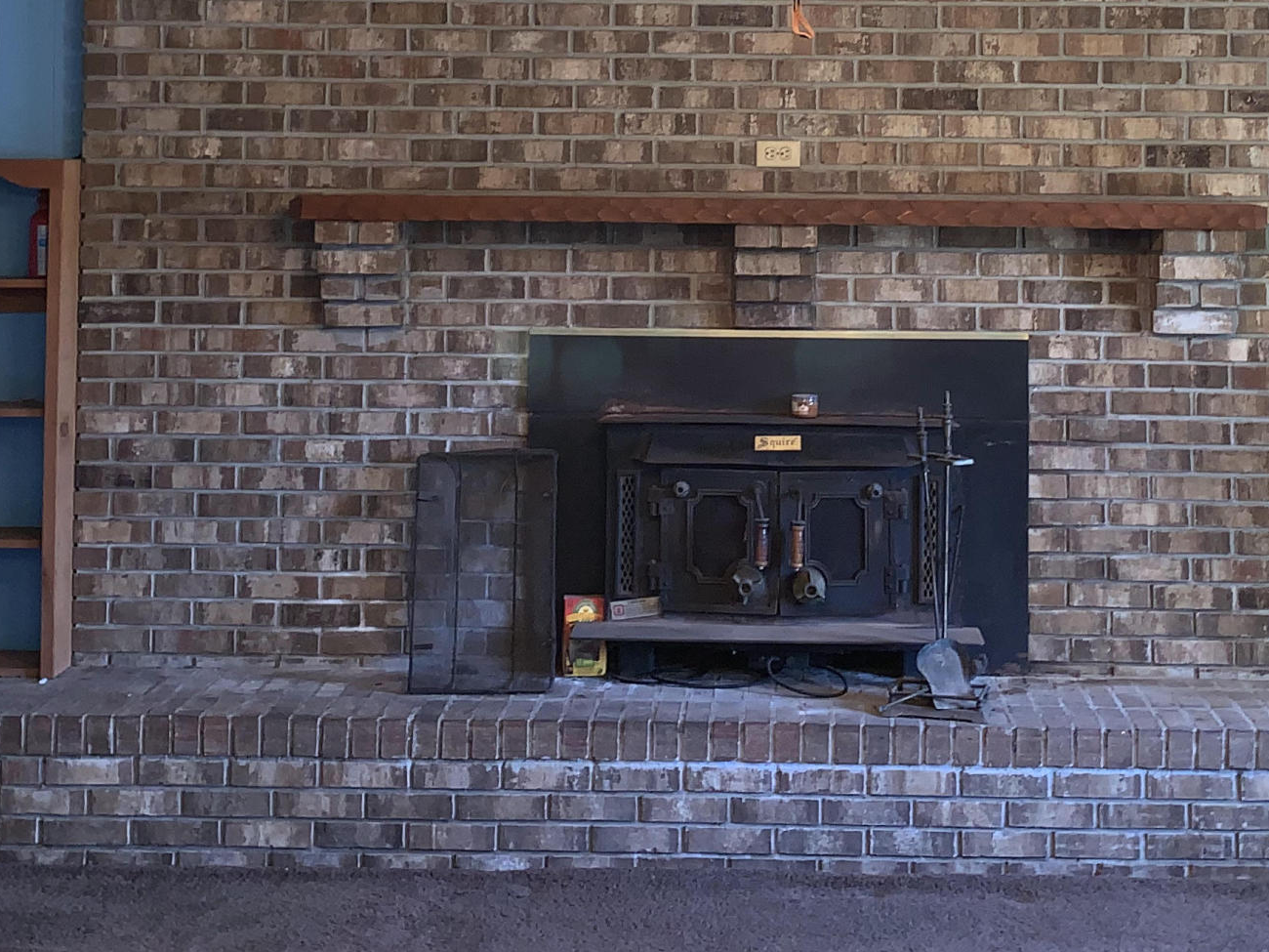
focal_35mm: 60
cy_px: 130
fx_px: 2200
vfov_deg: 23.9
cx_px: 757
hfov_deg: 32.1
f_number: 1.8
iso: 32
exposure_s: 1/15
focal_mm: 4.2
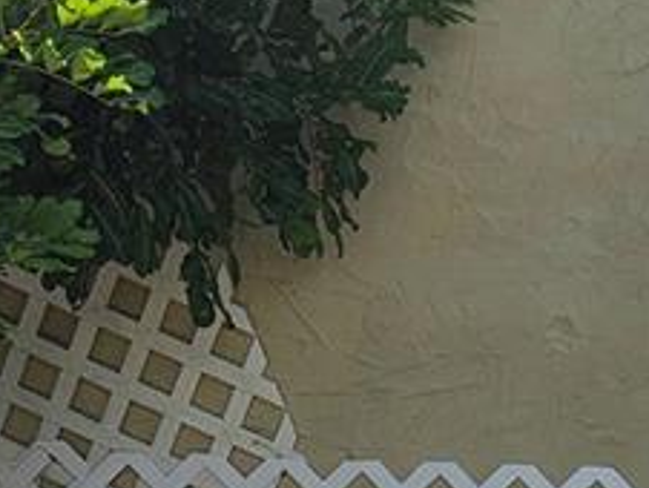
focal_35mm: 122
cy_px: 557
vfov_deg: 12.0
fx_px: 2290
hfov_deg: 15.9
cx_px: 574
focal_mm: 5.4
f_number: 1.8
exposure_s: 1/1809
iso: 25
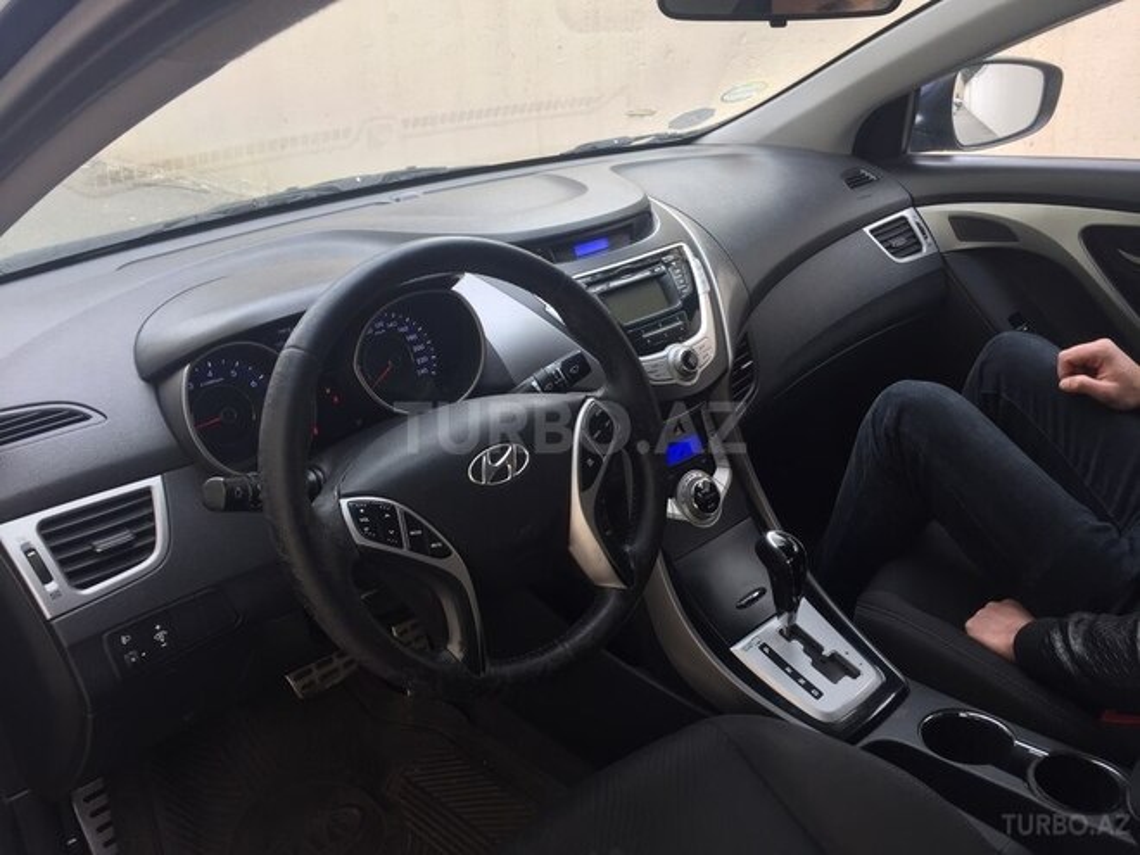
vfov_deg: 48.2
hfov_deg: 61.7
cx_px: 570
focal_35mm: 29
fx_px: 955
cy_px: 428
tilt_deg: -23.3
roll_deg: +0.1
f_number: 2.2
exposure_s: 1/50
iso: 32
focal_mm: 4.15
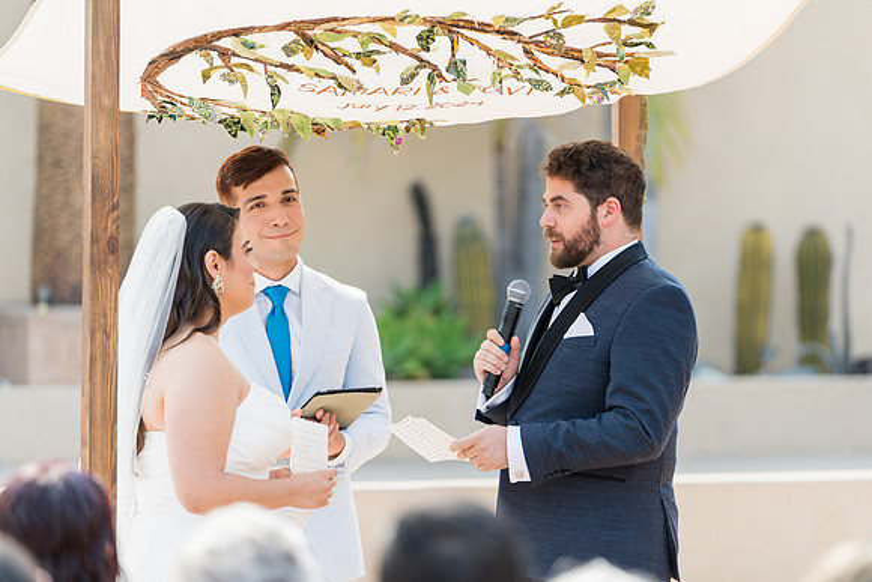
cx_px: 512
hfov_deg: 8.8
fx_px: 5687
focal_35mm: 235
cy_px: 277
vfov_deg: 5.9
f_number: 2.8
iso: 200
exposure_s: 1/1000
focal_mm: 200
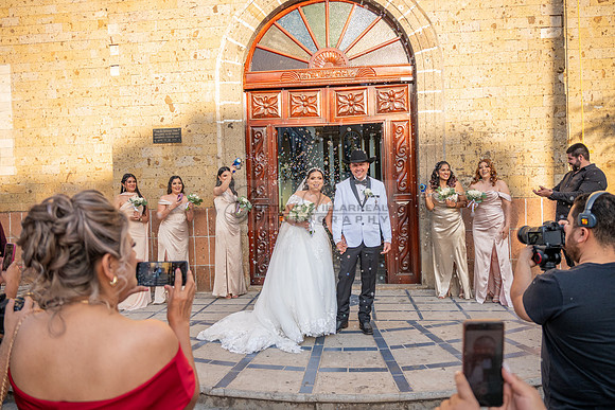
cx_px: 308
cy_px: 205
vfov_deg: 46.4
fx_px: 478
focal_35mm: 28
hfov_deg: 65.5
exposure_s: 1/1600
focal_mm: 28
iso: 1000
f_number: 4
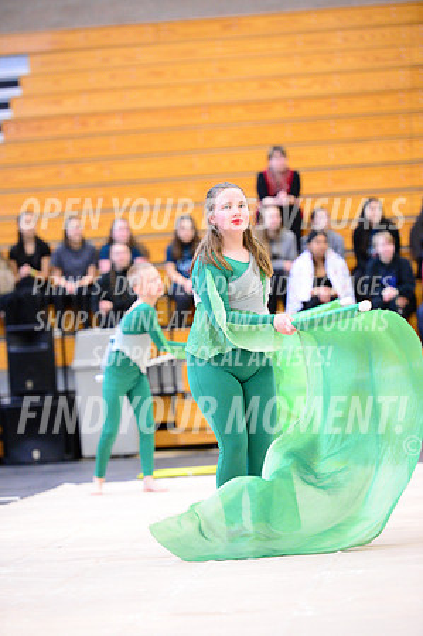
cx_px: 212
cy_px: 318
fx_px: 2650
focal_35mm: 150
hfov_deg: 9.1
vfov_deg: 13.7
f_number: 2.8
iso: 8000
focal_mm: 150
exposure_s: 1/320
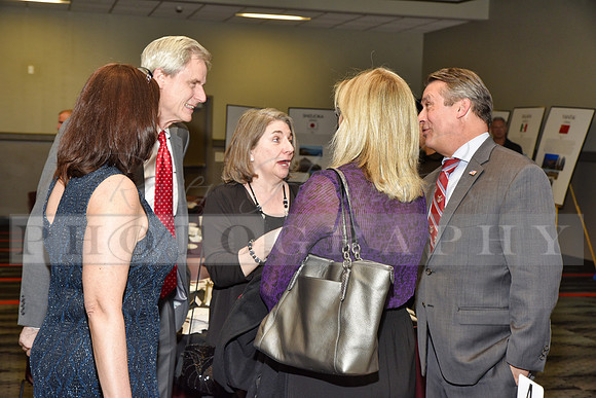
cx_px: 298
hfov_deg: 32.4
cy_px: 199
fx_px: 1027
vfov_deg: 21.9
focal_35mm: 62
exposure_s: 1/60
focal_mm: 62
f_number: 7.1
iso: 1000
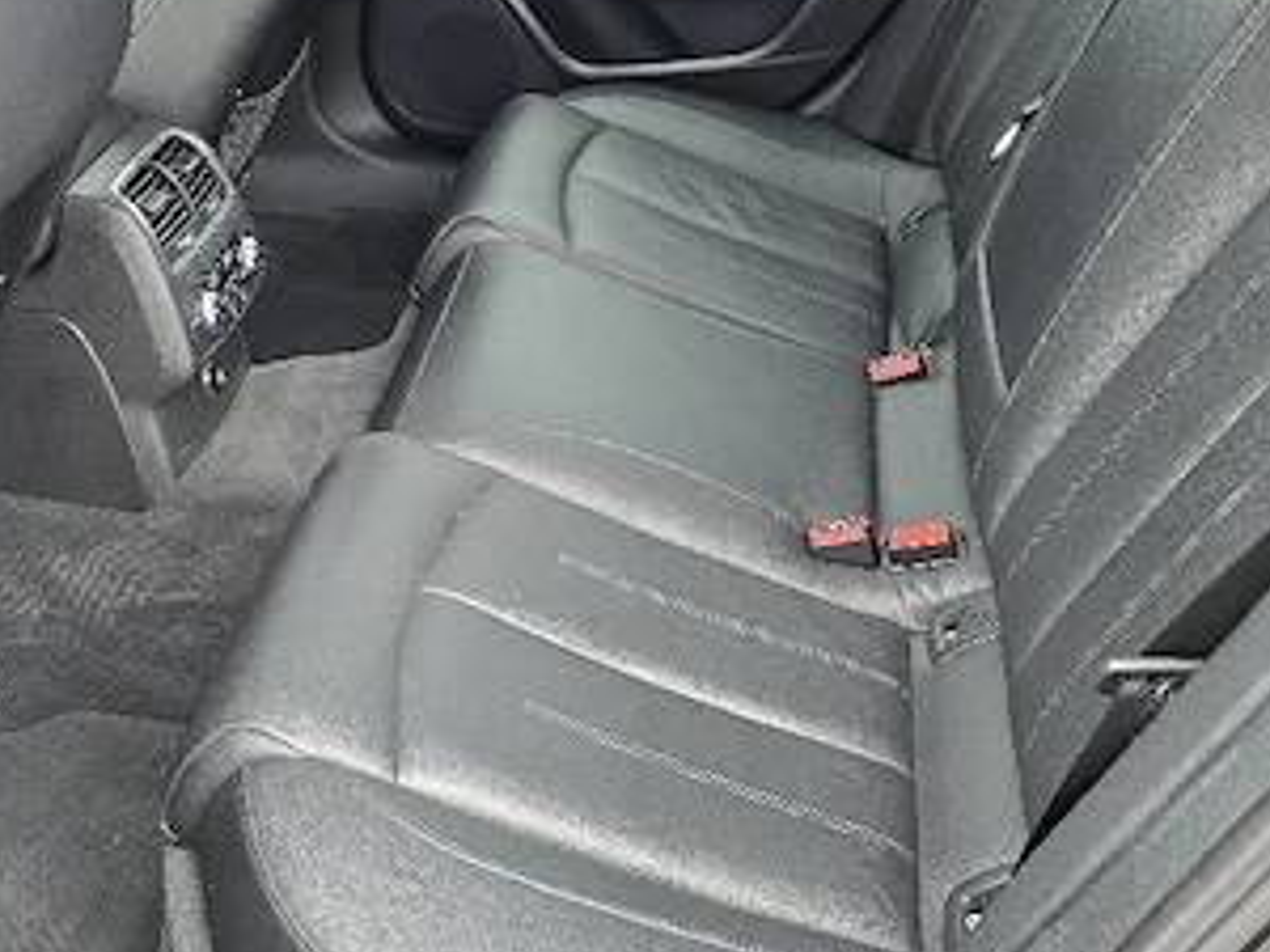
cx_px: 474
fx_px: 1688
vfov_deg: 31.5
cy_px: 415
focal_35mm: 46
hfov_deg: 40.9
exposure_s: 1/182
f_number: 1.7
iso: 125
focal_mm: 6.3
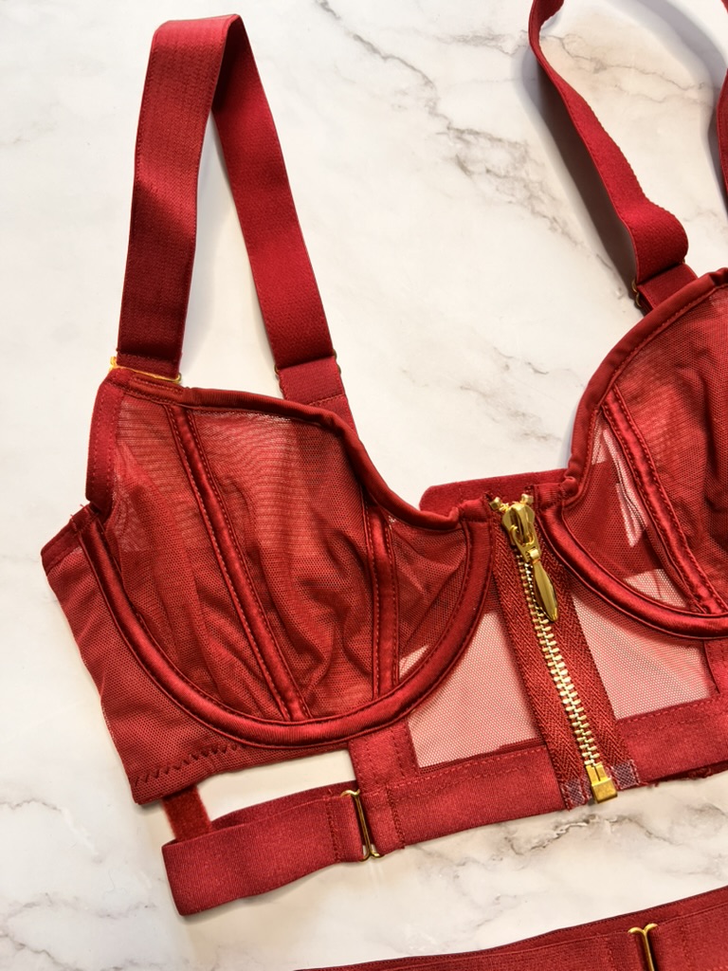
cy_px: 486
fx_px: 729
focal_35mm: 26
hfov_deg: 53.1
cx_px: 364
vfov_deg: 67.3
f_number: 1.5
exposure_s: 1/100
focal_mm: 5.7
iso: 64
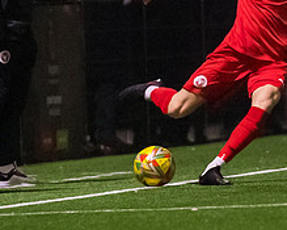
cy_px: 70
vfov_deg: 1.2
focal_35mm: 1305
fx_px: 11080
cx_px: 172
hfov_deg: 1.5
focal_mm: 270
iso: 8000
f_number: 2.8
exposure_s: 1/1000
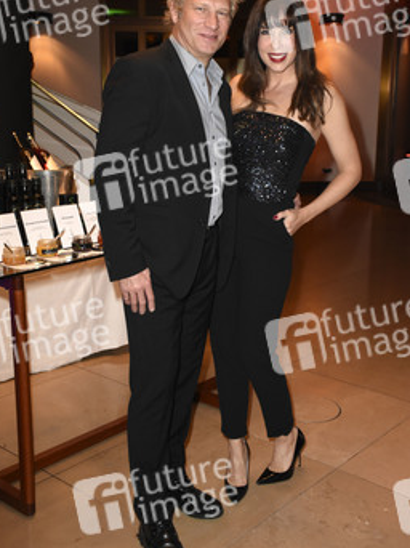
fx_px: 720
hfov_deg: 31.8
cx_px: 202
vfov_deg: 41.6
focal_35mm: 46
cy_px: 256
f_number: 6.3
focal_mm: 27
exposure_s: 1/160
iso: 2500
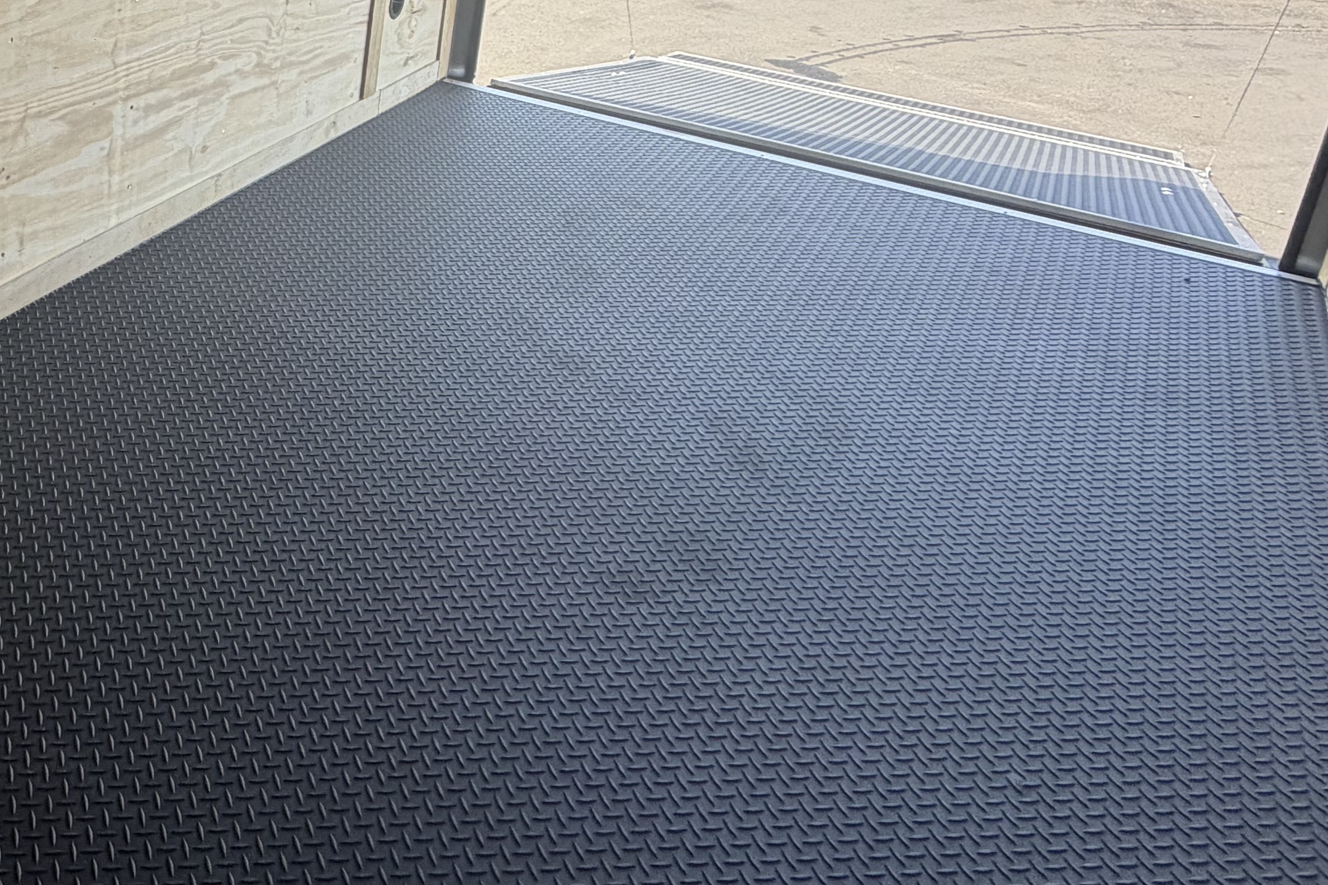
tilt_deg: -16.3
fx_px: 1291
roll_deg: +0.3
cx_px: -7
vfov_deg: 35.1
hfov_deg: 45.7
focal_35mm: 35
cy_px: 48
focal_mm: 2.22
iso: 50
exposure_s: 1/121
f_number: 2.2
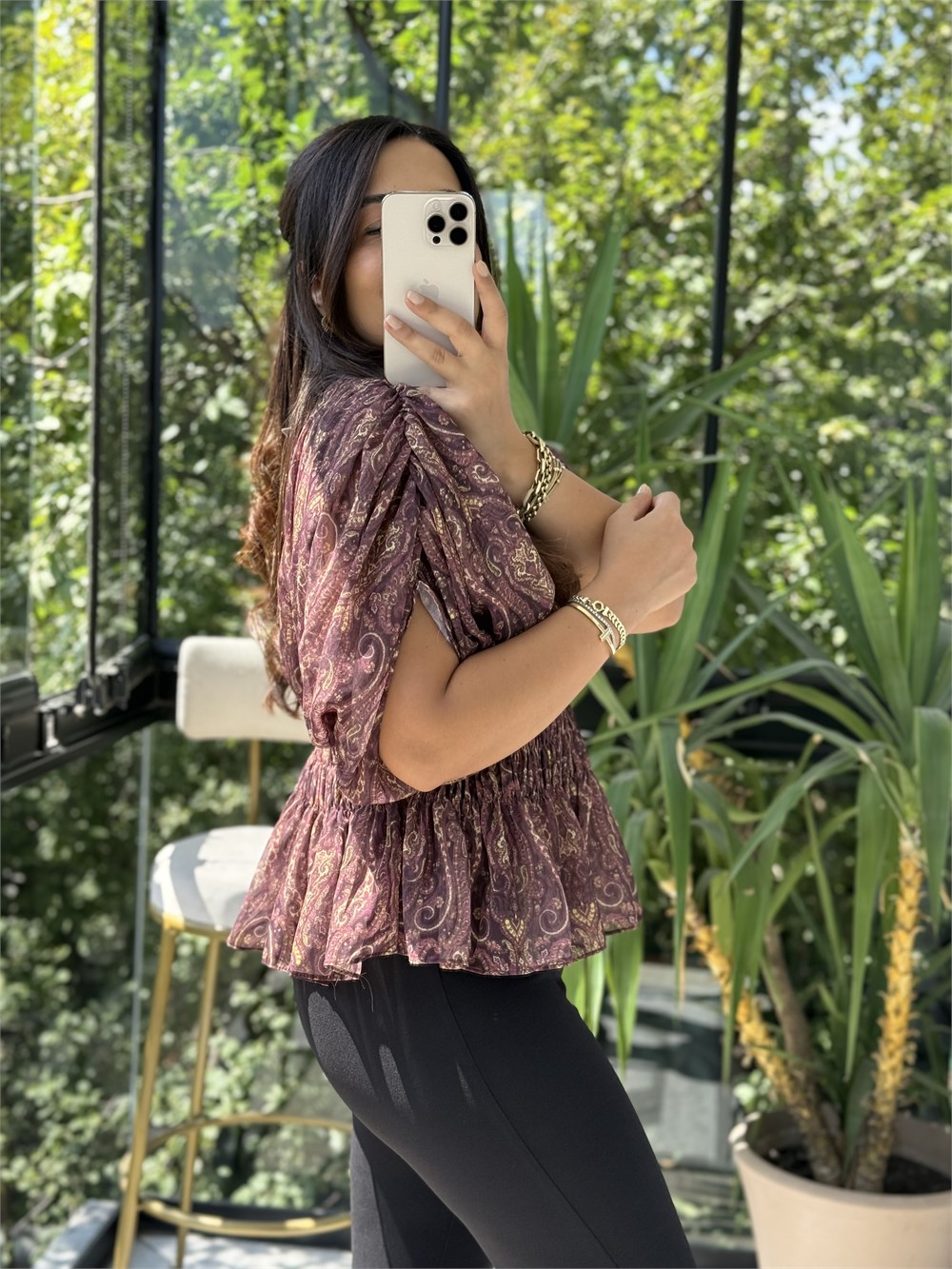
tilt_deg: -19.9
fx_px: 1760
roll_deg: -3.5
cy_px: 634
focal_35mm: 48
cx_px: 476
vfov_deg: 39.7
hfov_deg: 30.3
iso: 64
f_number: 1.78
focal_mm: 6.76
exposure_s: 1/342
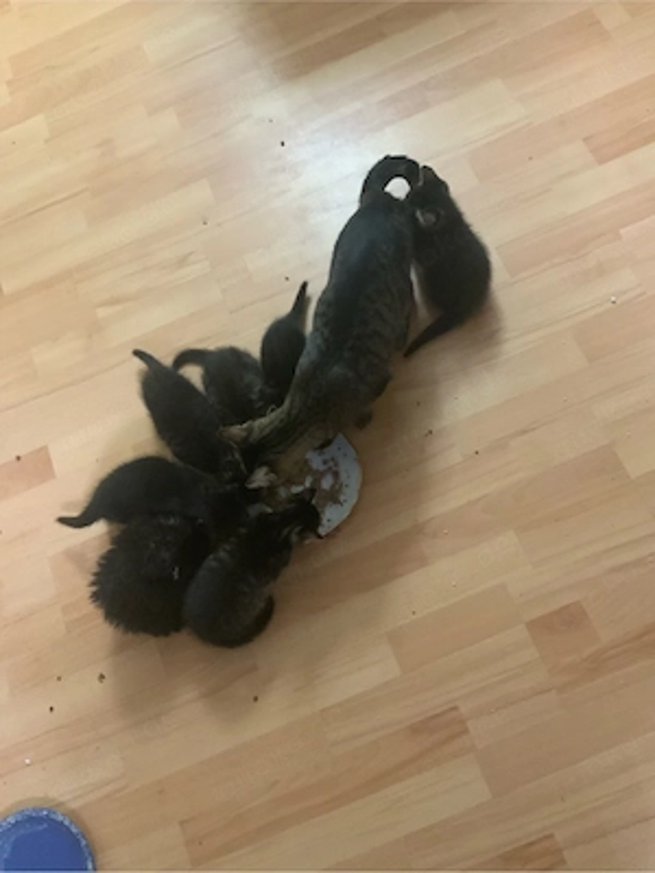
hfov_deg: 48.2
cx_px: 328
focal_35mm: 29
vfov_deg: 61.7
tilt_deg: -70.5
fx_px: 732
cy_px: 436
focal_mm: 3
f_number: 1.8
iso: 250
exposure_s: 1/40
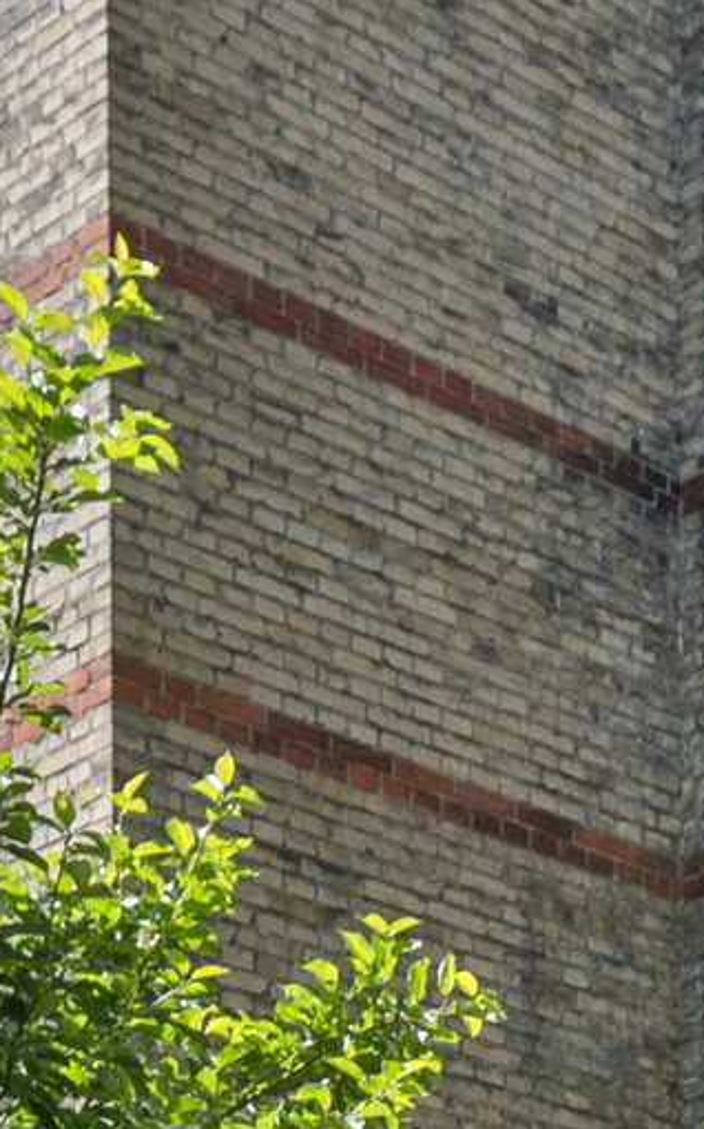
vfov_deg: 16.9
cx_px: 1224
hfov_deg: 11.1
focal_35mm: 111
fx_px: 3413
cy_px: 1716
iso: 400
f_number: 6.3
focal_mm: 18.5
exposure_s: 1/1250
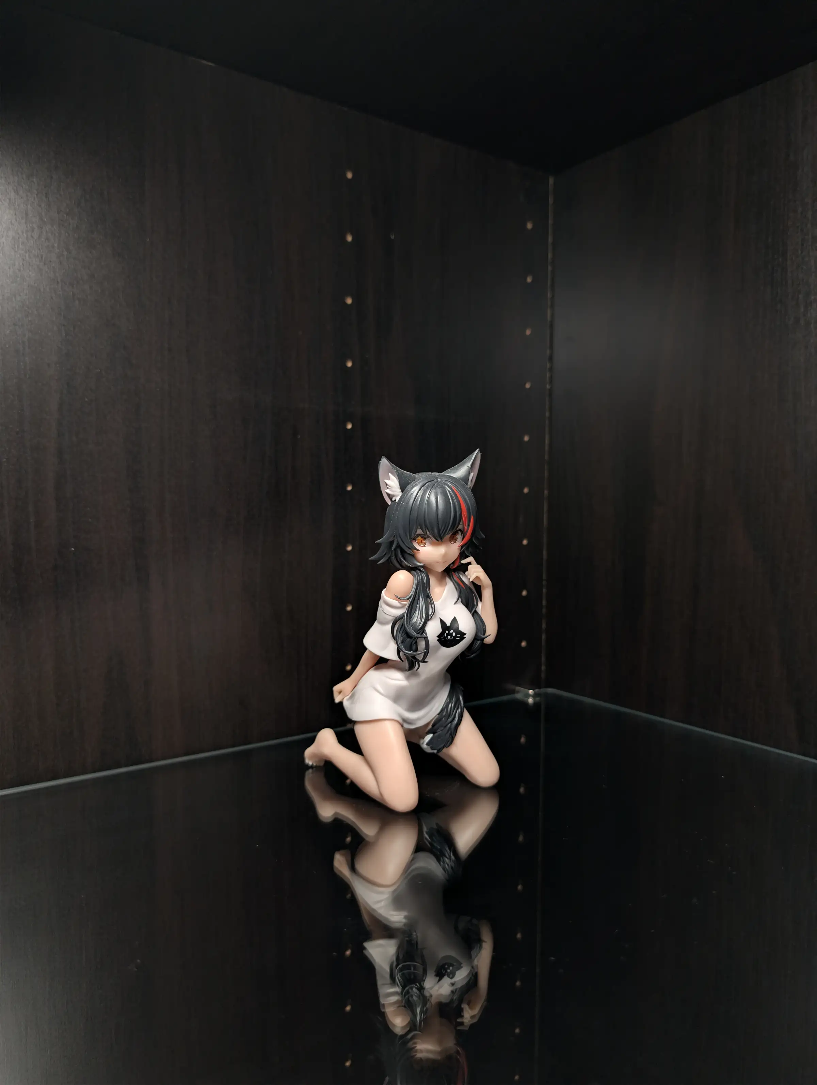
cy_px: 542
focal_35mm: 24
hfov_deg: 56.9
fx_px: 753
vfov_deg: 71.5
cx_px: 408
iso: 47
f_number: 1.68
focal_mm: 6.9
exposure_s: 1/13.2
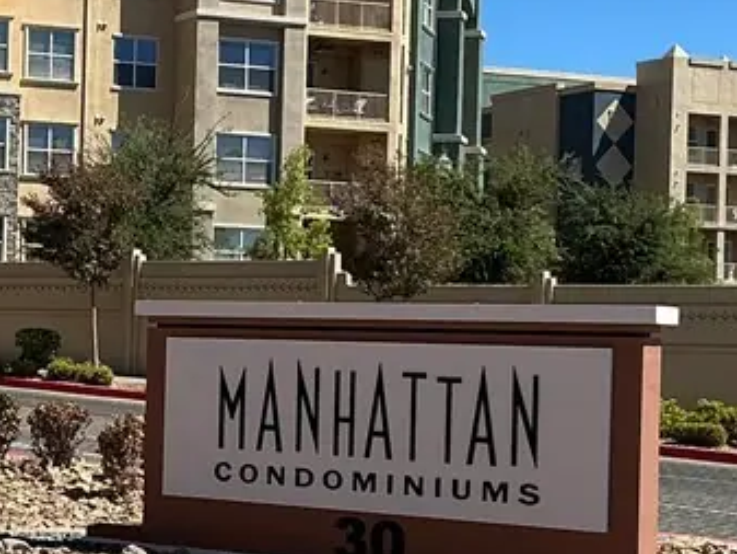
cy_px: 331
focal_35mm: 85
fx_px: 1810
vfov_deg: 17.4
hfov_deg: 22.3
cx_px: 24
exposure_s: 1/2141
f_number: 1.8
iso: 25
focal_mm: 3
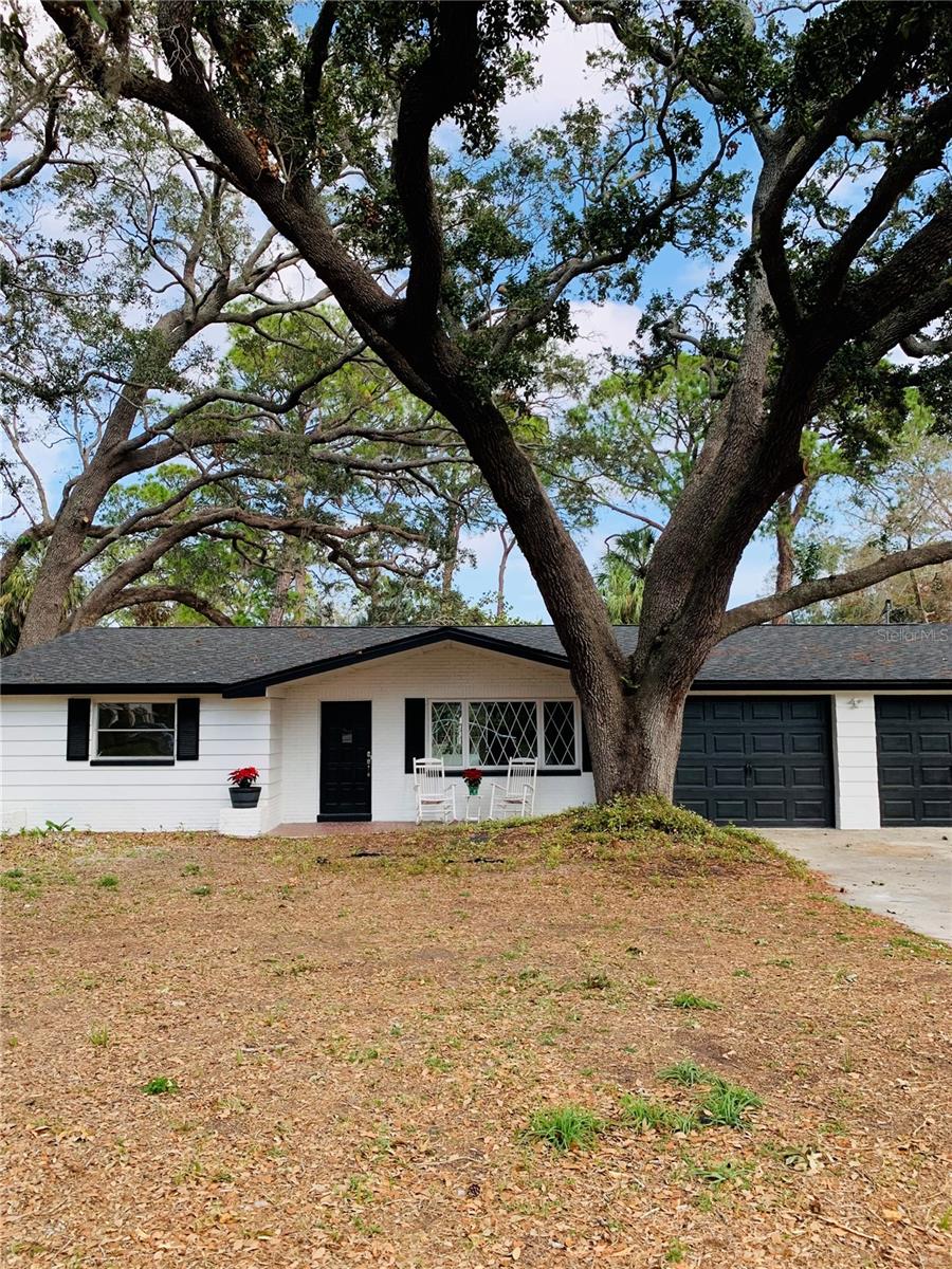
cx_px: 476
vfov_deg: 67.3
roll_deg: -0.3
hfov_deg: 53.1
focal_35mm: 26
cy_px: 634
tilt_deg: +6.5
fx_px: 953
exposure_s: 1/546
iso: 25
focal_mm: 4.25
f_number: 1.8
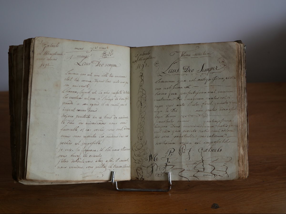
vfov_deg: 24.4
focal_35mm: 60
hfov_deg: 32.2
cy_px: 107
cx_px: 143
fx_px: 496
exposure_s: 1/60
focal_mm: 30
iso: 200
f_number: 2.8
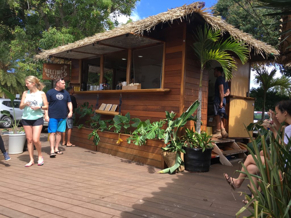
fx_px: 244
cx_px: 146
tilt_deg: +0.6
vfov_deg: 48.2
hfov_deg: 61.7
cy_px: 109
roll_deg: -1.2
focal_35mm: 29
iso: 25
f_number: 2.2
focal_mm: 4.15
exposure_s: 1/516
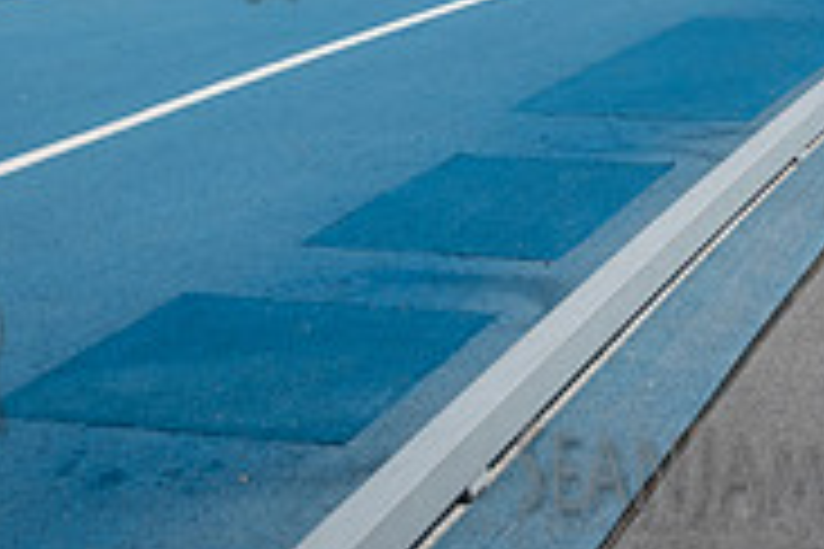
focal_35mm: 92
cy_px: -295
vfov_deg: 13.9
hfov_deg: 21.3
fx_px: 2106
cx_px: 851
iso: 250
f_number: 5
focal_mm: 29
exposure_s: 1/2500
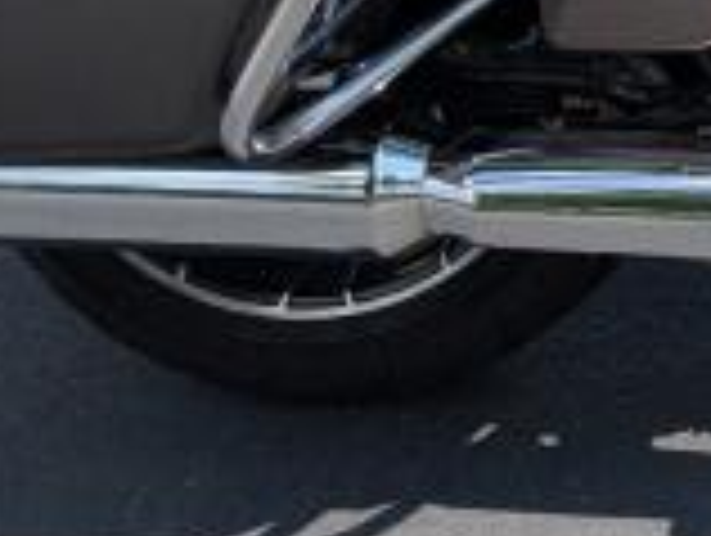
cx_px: 1186
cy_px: -396
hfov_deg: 14.7
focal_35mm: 121
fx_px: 2489
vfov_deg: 11.5
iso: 19
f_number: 1.68
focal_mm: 6.9
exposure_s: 1/827
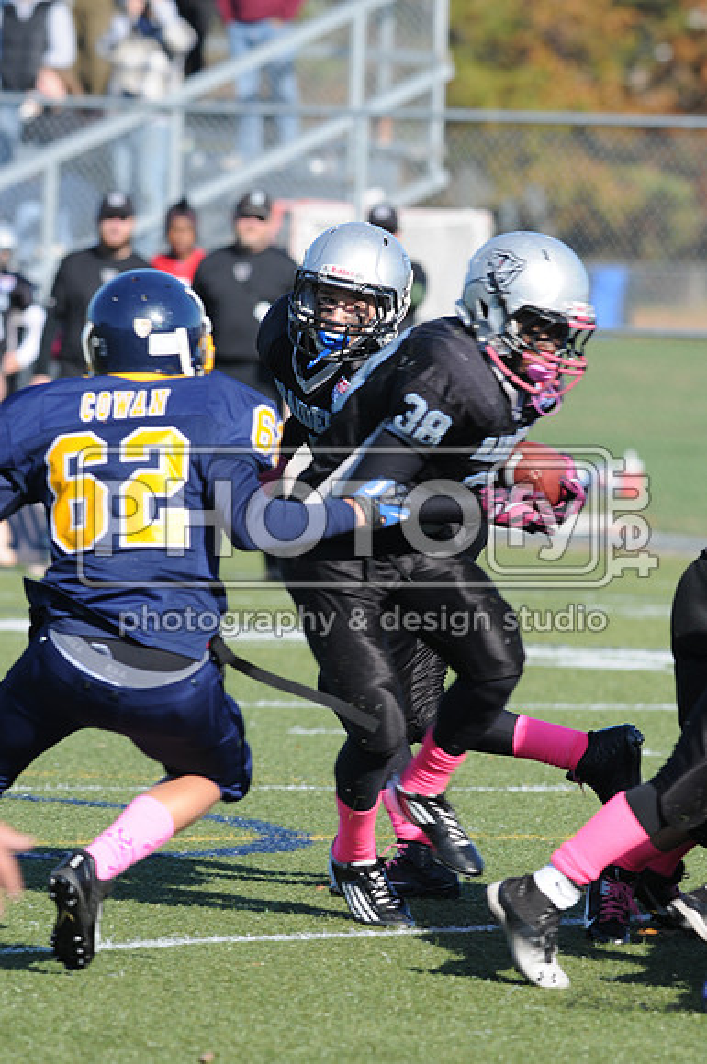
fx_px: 13295
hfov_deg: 3.0
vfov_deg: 4.6
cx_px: 354
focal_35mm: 450
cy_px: 532
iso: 200
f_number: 7.1
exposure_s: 1/500
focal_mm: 300
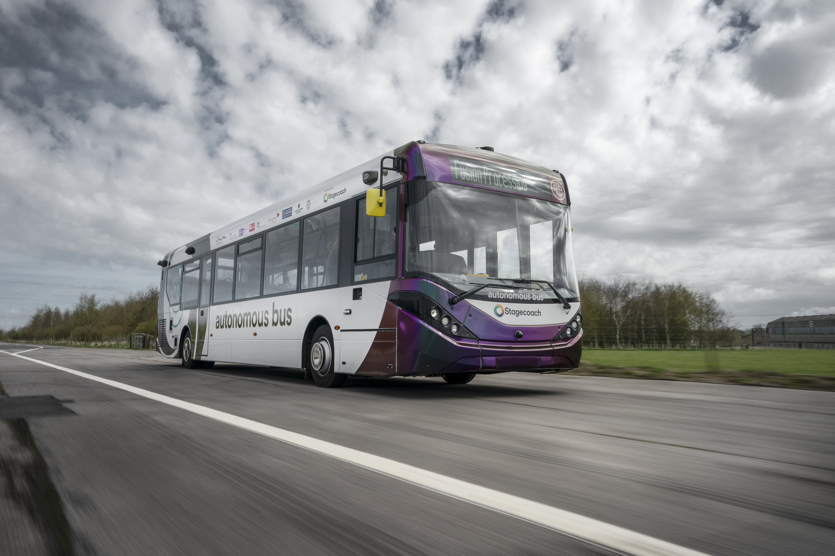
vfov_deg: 46.4
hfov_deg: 65.5
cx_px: 418
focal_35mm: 28
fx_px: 649
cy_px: 278
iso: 100
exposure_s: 1/25
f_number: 18
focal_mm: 28
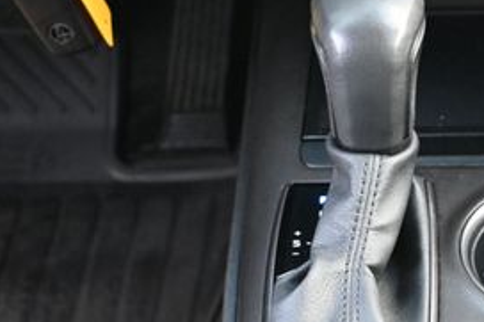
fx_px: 1448
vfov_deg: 12.7
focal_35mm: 108
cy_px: 217
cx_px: 479
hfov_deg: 18.5
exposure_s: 1/125
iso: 3200
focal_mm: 30.5
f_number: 4.8
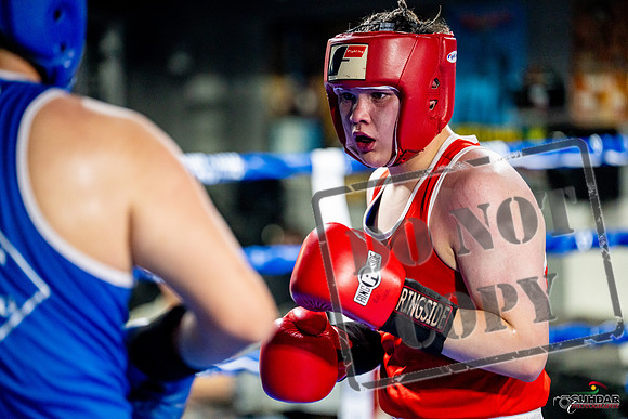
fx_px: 2286
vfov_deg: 10.5
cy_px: 210
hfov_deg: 15.6
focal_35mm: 131
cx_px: 314
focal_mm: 131
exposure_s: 1/1000
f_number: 2
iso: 4000
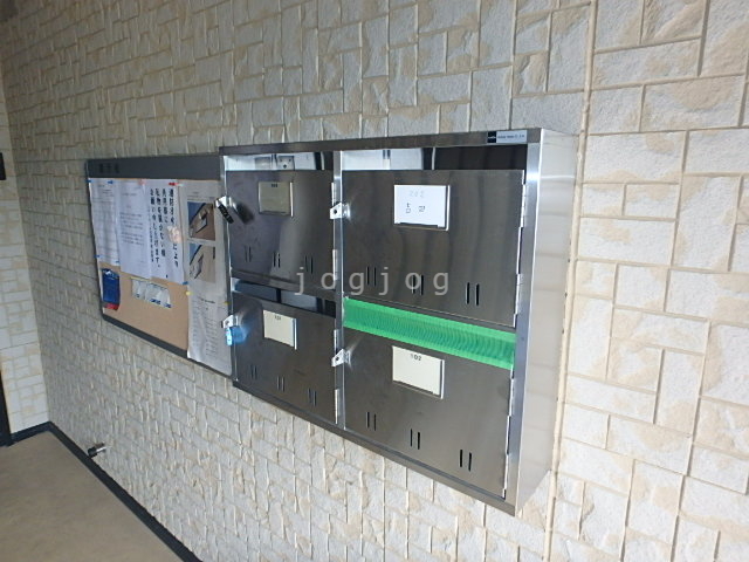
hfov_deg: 79.0
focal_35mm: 21
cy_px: 281
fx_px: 454
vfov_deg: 63.4
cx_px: 374
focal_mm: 3.7
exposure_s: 1/30
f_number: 3.5
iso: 250
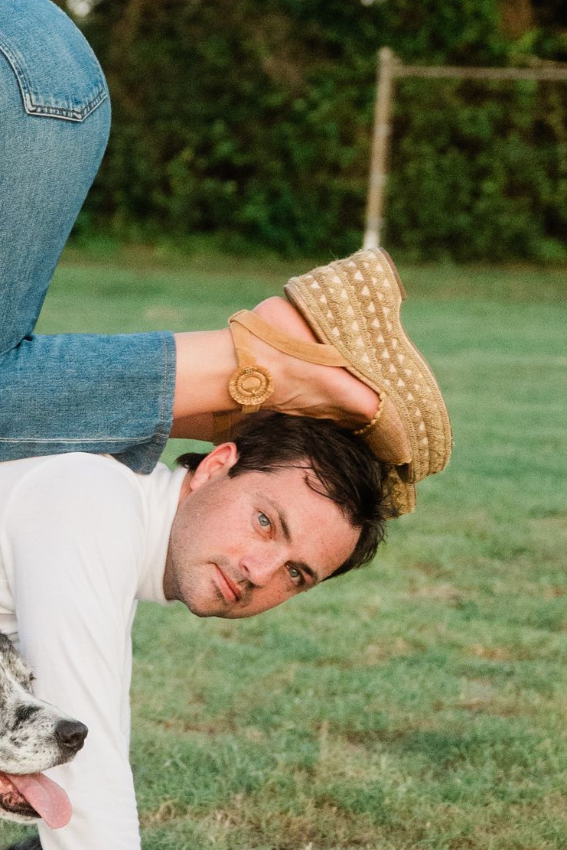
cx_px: -253
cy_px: 311
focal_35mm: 135
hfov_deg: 9.9
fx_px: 3188
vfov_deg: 15.2
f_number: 2.8
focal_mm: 40
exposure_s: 1/6400
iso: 1600
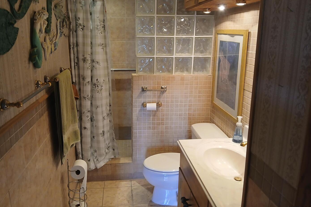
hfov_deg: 65.5
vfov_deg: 46.3
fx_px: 242
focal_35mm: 28
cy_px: 90
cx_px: 150
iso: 250
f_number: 1.8
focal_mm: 3.98
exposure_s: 1/30
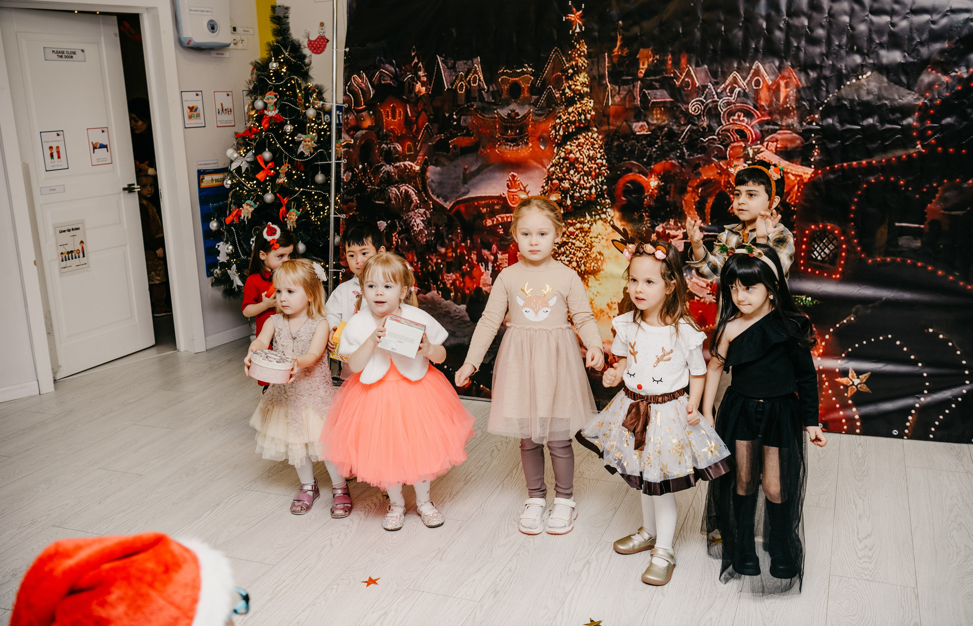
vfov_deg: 36.7
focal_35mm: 35
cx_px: 499
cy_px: 293
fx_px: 943
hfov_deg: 54.6
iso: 320
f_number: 4.5
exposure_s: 1/160
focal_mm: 34
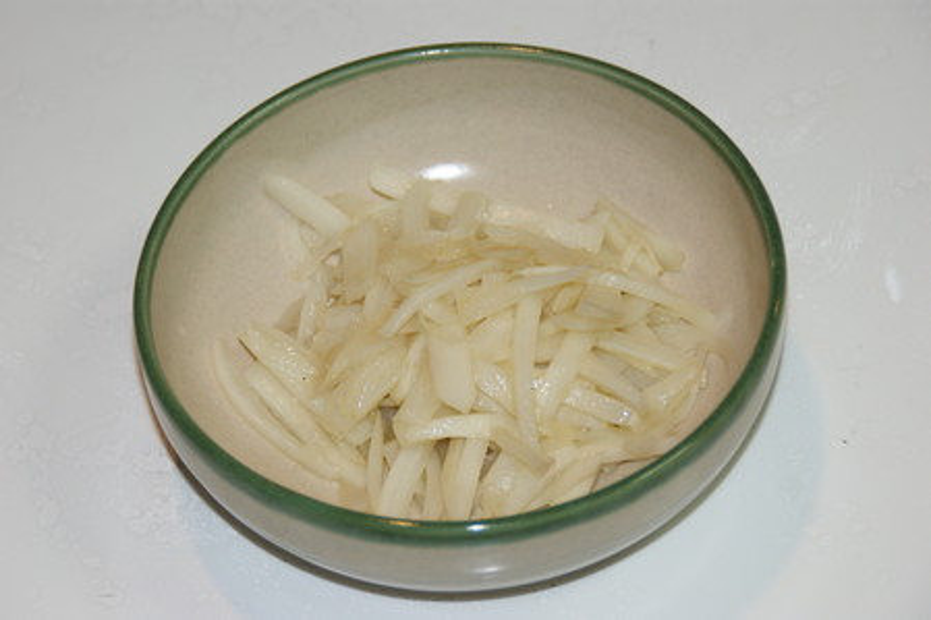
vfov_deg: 11.4
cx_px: 466
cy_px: 310
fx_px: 3102
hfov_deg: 17.1
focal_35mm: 120
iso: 400
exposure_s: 1/125
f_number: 5.6
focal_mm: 80
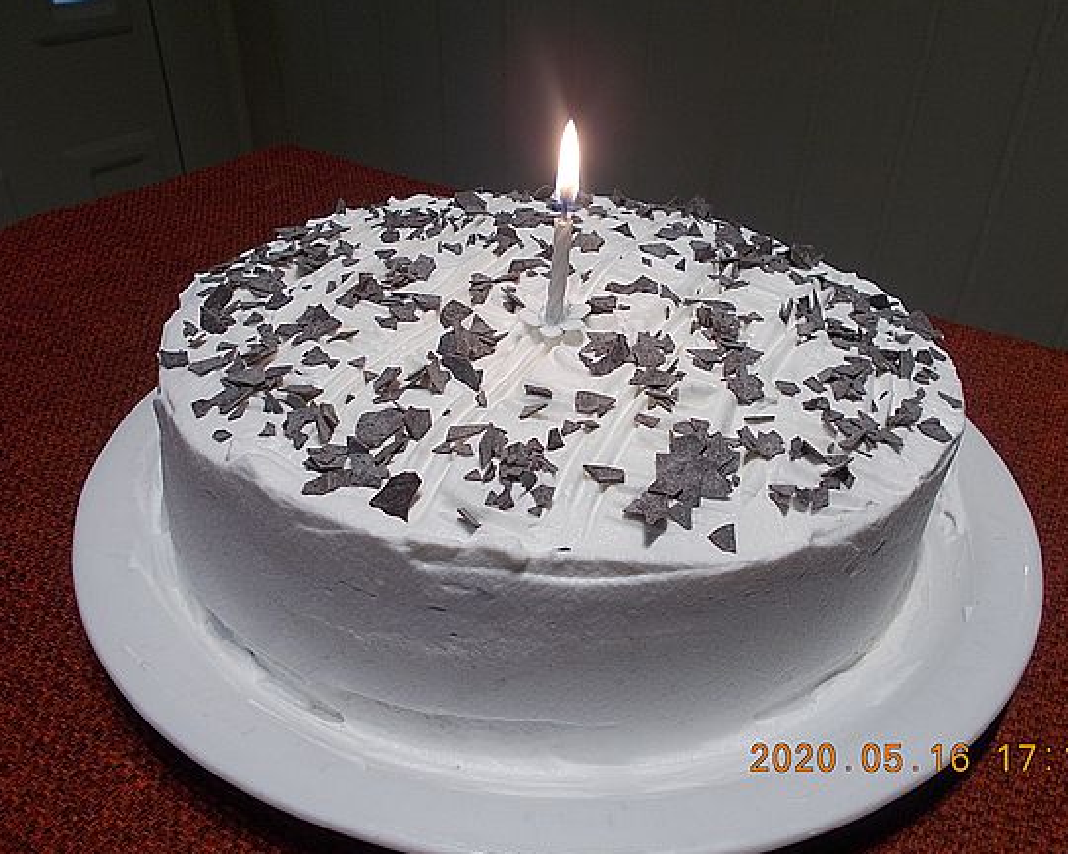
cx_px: 575
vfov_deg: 51.5
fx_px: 885
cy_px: 420
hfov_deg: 62.1
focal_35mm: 28
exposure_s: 1/25
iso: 125
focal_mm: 4.6
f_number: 3.2
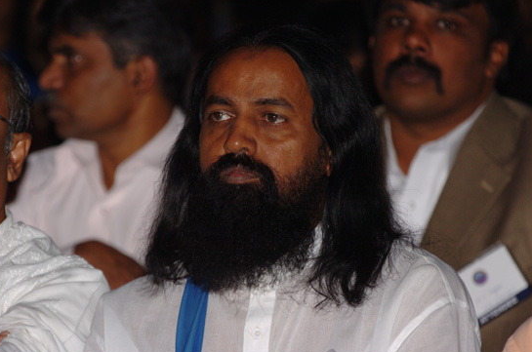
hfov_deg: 6.3
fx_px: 4867
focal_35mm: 330
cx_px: 264
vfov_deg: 4.1
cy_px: 185
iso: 400
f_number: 5.6
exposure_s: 1/30
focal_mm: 200
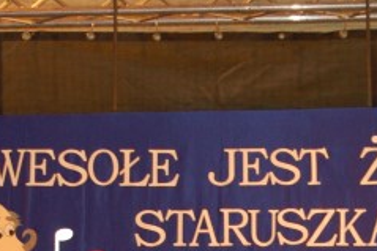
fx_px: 2362
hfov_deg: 9.1
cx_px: 167
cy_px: 380
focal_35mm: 226
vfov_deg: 6.0
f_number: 5.3
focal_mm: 45
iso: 720
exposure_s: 1/60
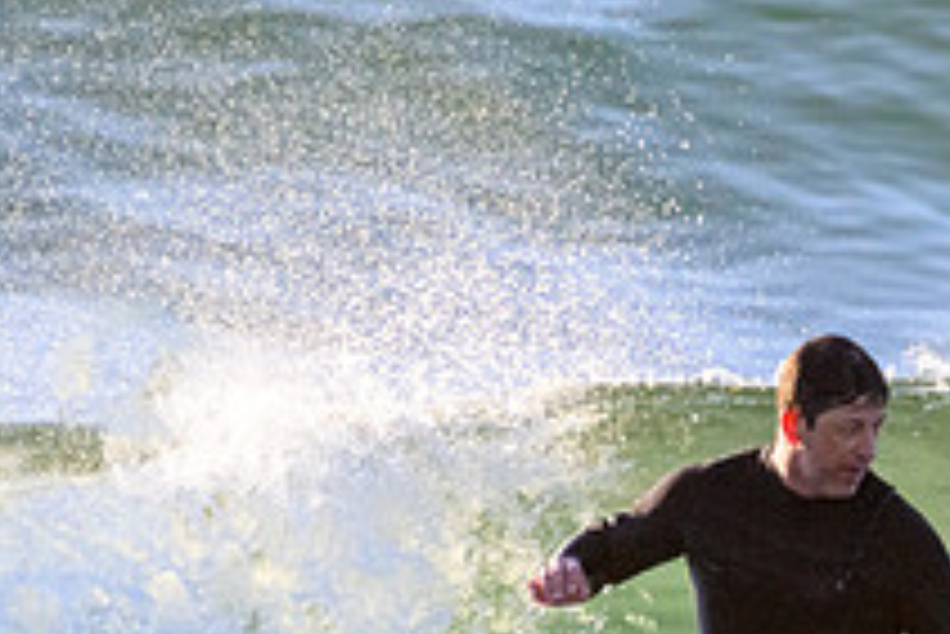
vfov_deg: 0.6
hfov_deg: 0.9
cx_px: 1108
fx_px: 57961
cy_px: 672
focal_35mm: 2195
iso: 4000
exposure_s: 1/2000
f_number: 11
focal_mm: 800
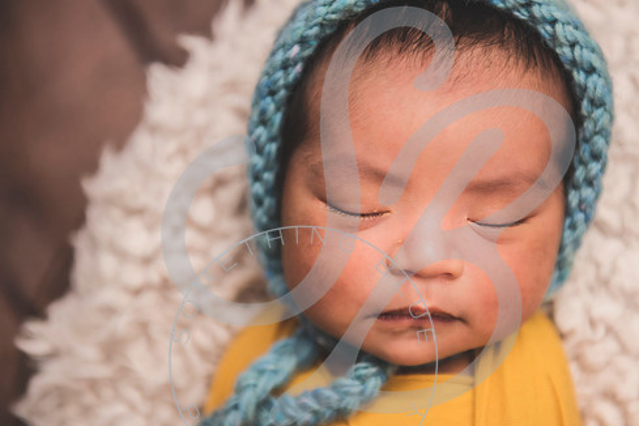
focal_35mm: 83
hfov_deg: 24.4
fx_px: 1473
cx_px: 369
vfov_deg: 16.4
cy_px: 250
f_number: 2.8
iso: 200
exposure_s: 1/200
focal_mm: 70
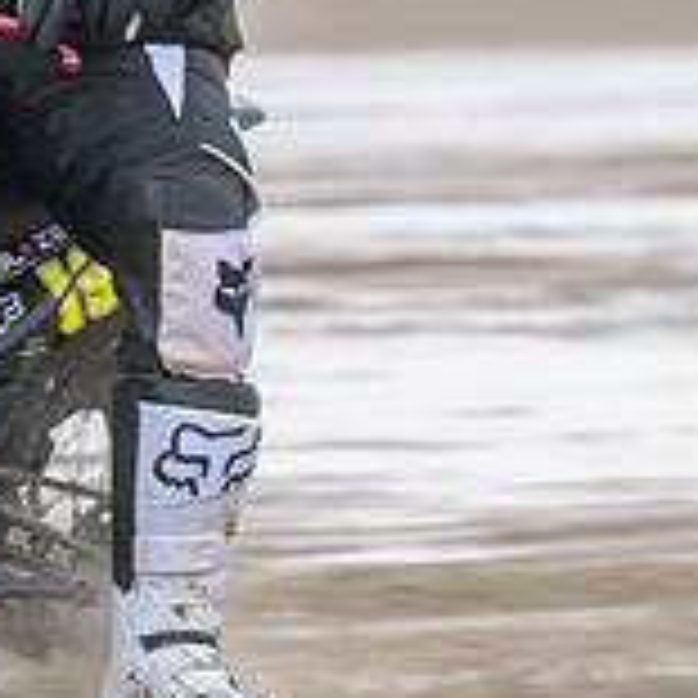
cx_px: -573
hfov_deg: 1.8
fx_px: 21718
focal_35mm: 952
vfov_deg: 1.8
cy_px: 129
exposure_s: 1/250
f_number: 4
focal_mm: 160
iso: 90
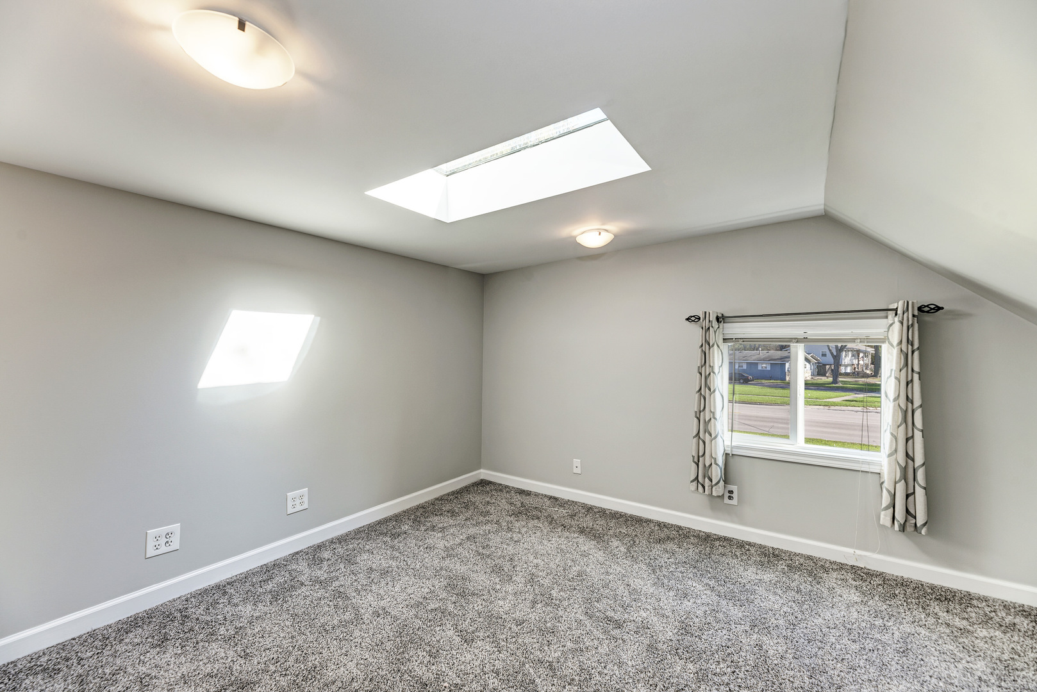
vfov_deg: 81.3
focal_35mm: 14
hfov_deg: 104.2
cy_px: 346
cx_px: 518
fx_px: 403
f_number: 7.1
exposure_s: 1/20
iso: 100
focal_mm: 14
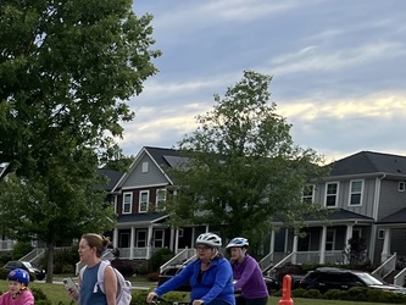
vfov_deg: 17.2
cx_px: -177
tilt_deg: -9.1
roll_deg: -1.7
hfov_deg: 21.2
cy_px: 414
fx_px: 939
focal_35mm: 80
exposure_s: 1/761
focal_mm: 5.1
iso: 50
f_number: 1.6
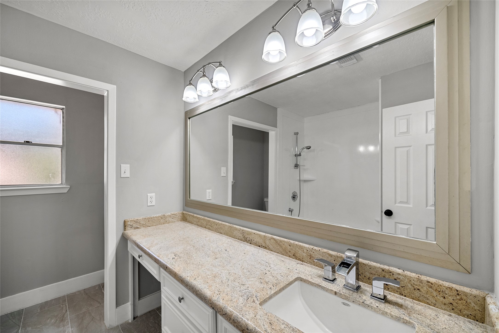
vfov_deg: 81.3
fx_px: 194
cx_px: 250
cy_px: 166
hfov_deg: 104.2
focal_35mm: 14
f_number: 9
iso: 400
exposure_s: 1/30
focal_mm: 14
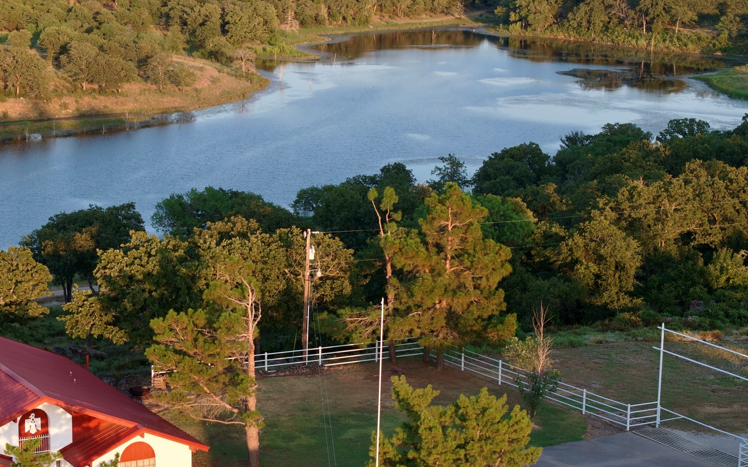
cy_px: 317
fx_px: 1936
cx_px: 270
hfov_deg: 21.8
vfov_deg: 13.7
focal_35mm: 95
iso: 190
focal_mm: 19.35
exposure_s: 1/15
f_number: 2.8
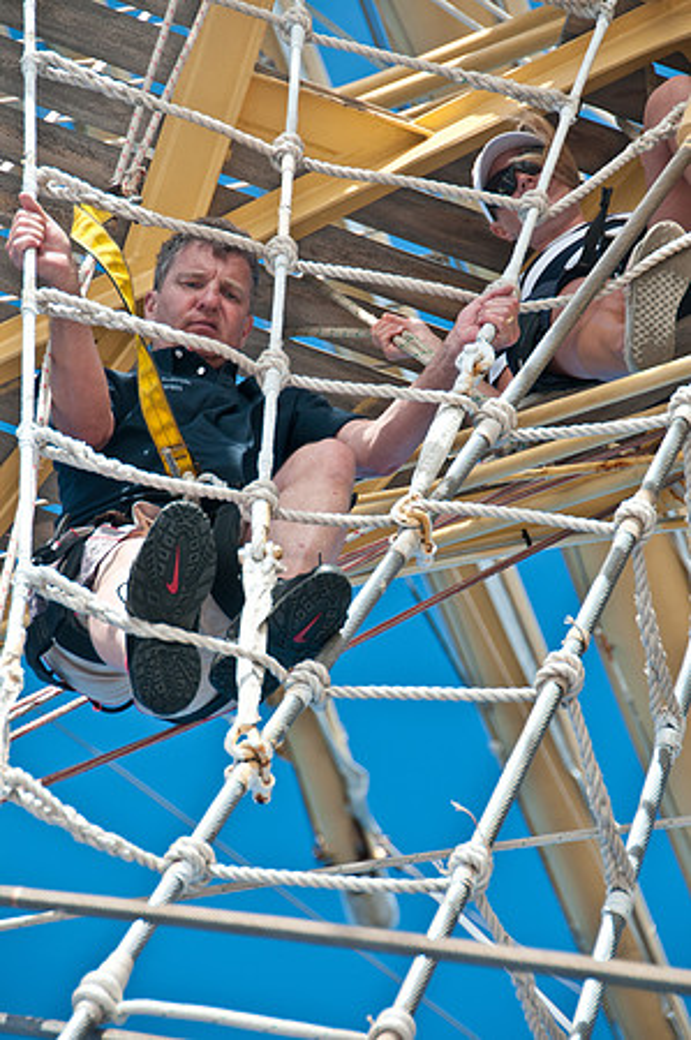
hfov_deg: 6.8
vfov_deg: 10.2
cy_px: 520
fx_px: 5843
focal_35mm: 202
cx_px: 346
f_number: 6.3
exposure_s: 1/500
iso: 200
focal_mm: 135
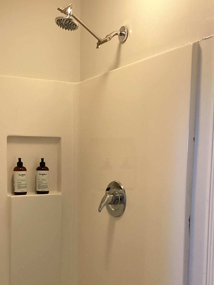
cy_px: 206
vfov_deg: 38.8
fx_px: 396
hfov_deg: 30.0
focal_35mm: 48
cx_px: 70
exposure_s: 1/60
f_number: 2.4
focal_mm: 3.3
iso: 200
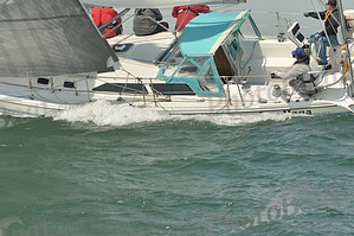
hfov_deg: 15.1
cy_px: 42
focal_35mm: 136
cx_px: 146
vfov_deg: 10.0
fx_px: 1337
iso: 200
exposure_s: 1/1250
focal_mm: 70
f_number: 7.1
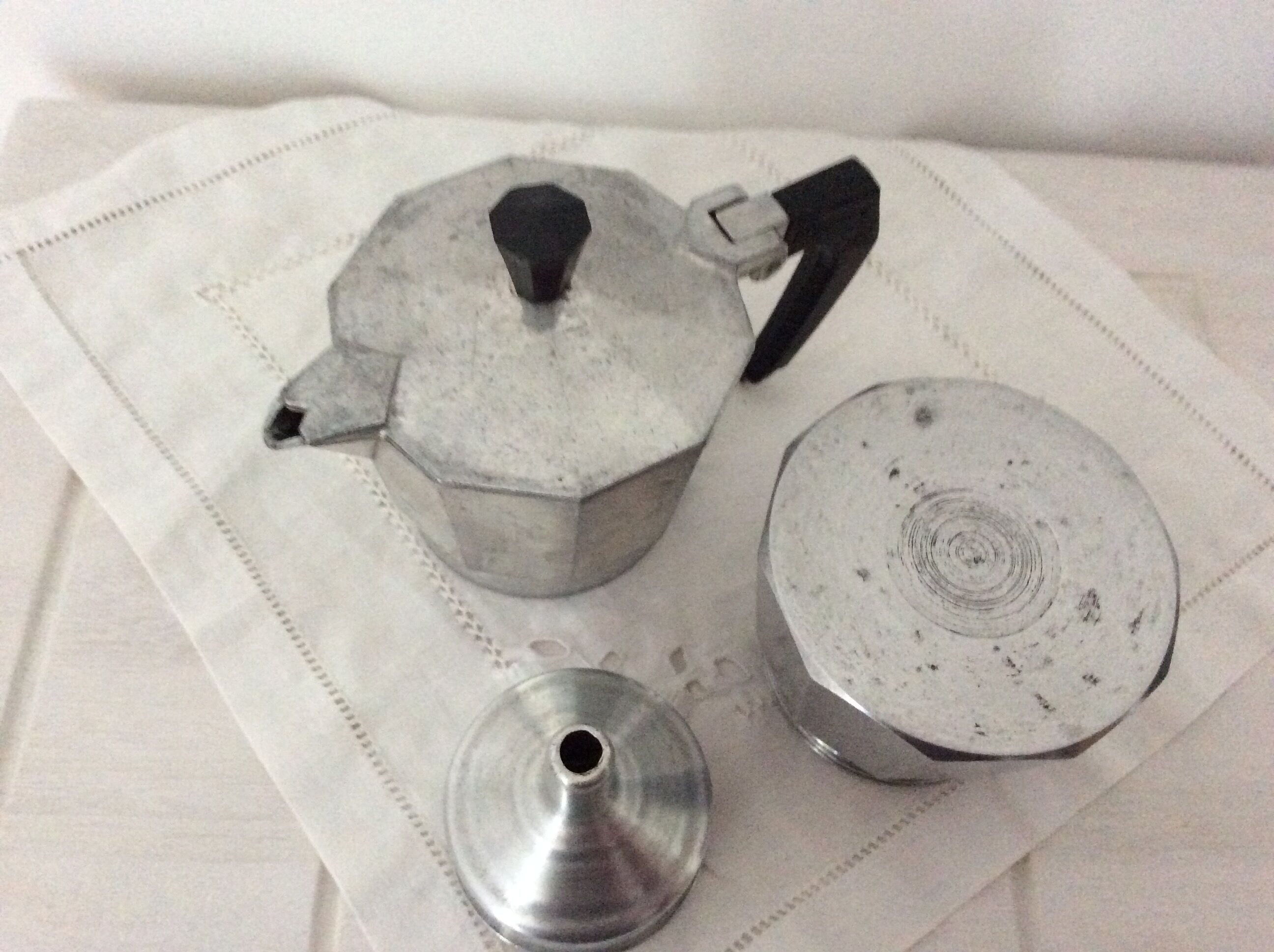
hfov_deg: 56.9
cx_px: 637
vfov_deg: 44.1
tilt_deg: -61.0
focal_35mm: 32
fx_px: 1176
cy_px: 476
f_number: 2.4
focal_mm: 3.3
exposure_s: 1/17
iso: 400
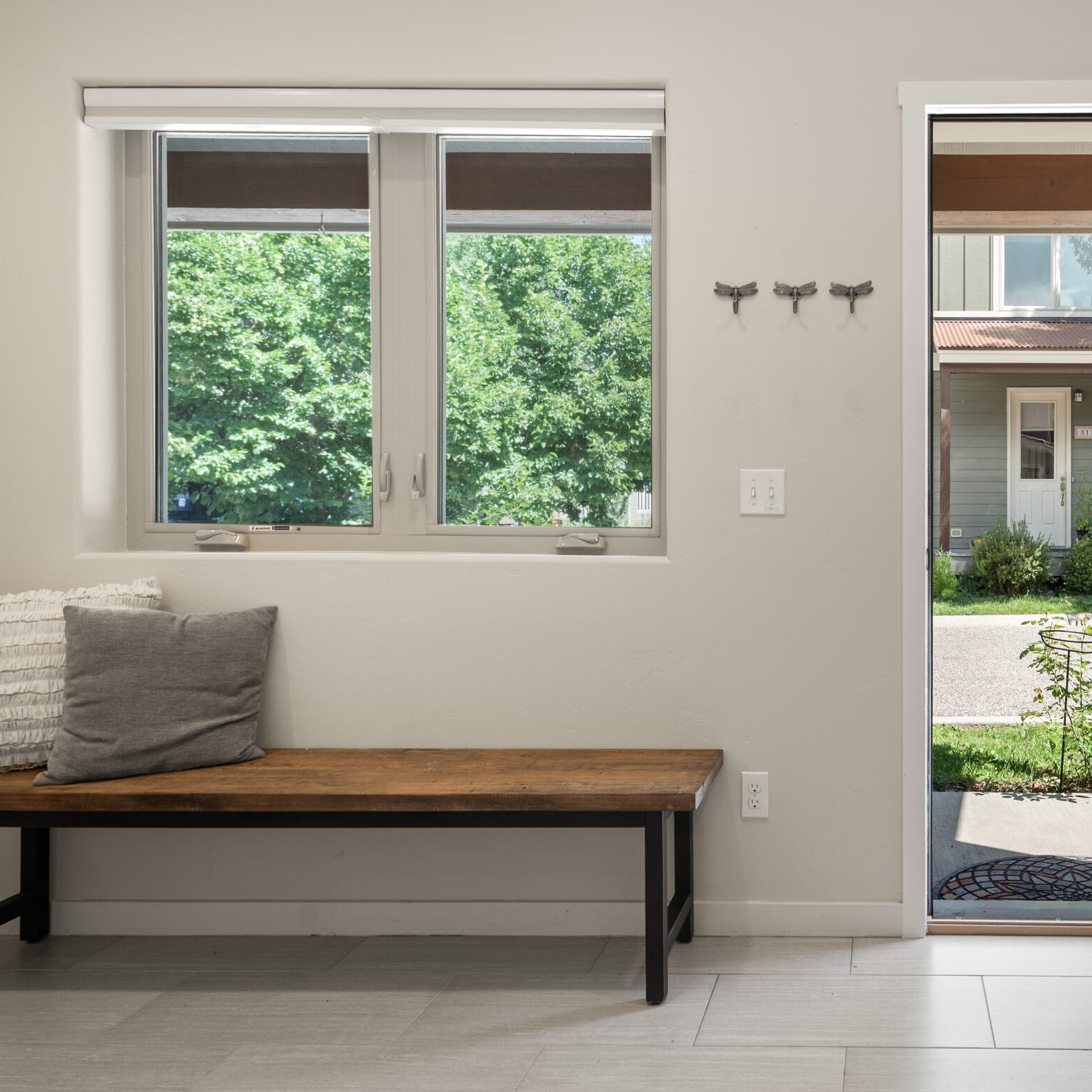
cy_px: 496
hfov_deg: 52.7
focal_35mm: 28
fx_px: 999
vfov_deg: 57.2
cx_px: 909
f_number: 7.1
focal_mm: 17
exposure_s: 1/10
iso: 160
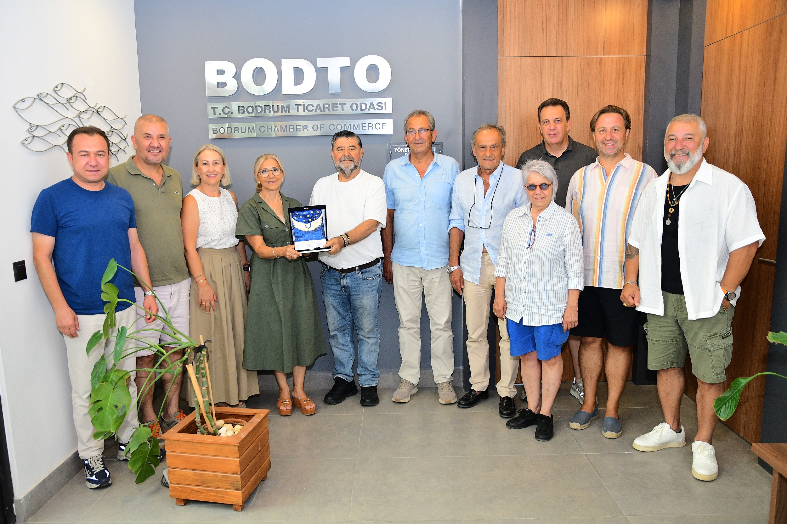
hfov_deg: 67.4
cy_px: 262
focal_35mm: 27
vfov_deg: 47.9
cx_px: 394
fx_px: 590
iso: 800
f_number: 3.5
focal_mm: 18
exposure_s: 1/125
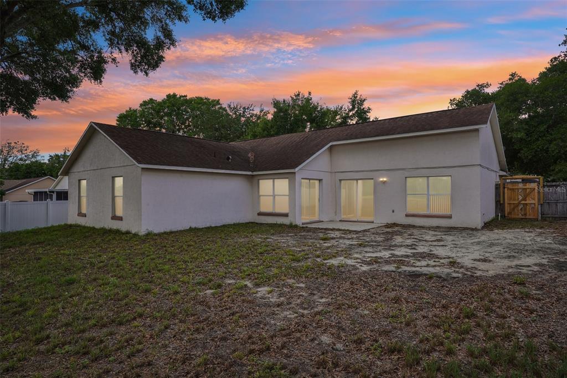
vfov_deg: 59.5
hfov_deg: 81.2
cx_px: 284
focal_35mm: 21
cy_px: 189
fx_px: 331
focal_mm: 21
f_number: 18
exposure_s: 1/30
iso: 125
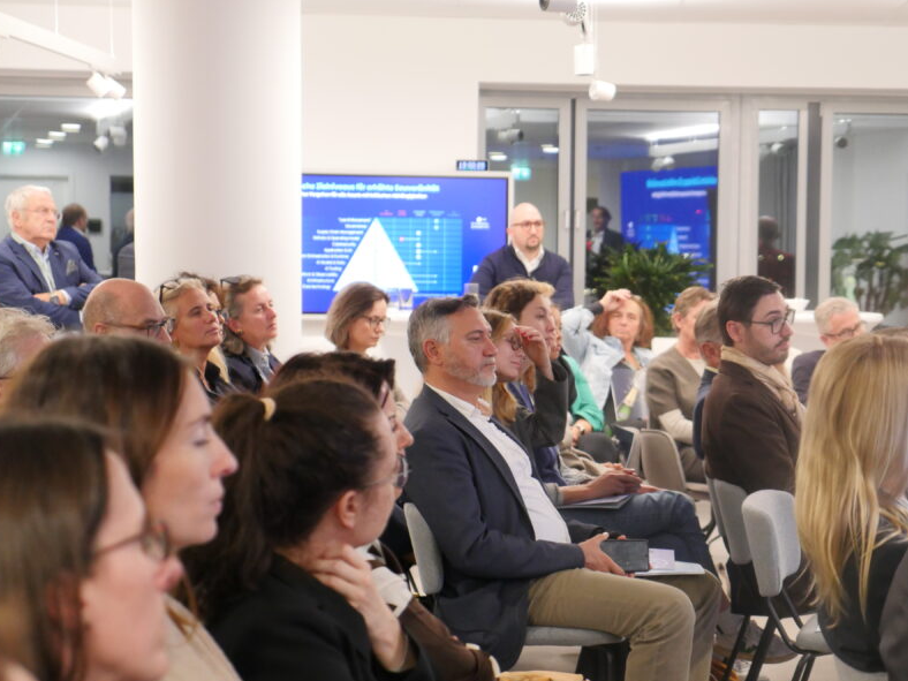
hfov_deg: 21.5
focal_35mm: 91
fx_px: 2387
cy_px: 403
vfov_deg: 16.2
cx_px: 575
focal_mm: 35
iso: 1600
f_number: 2.8
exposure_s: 1/80
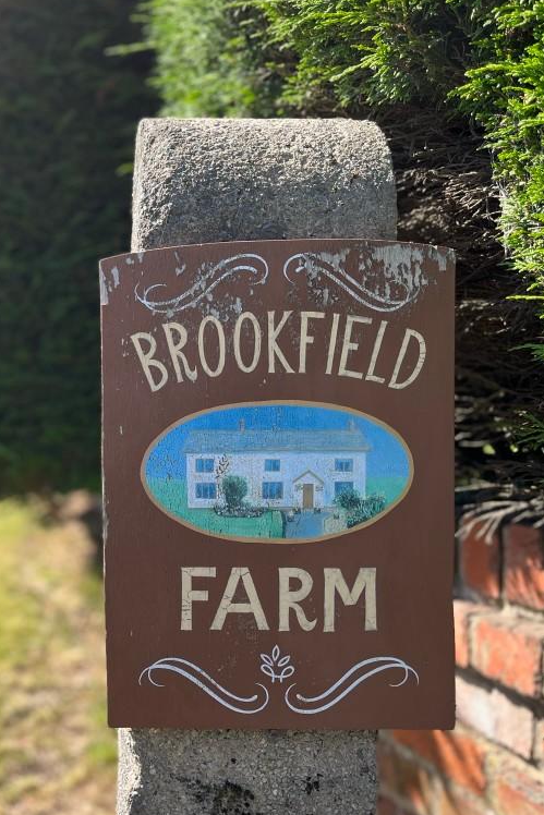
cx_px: 62
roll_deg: +1.5
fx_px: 838
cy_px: 408
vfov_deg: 51.9
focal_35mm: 37
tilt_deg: -2.5
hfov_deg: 34.1
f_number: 1.6
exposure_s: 1/657
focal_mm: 5.1
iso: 50
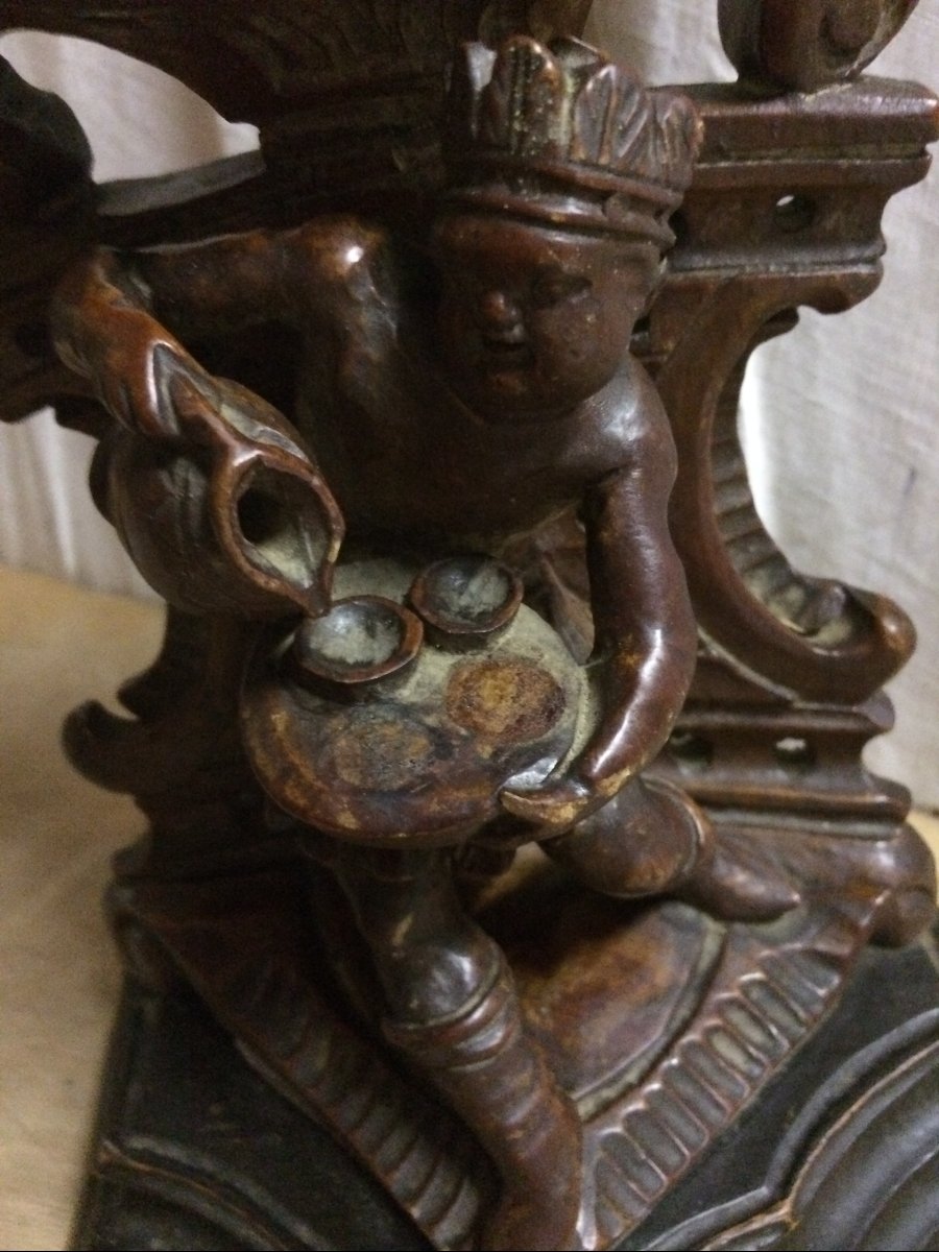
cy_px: 626
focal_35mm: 29
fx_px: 1049
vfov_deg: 61.7
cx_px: 470
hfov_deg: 48.2
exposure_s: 1/17
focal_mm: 4.15
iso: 640
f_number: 2.2
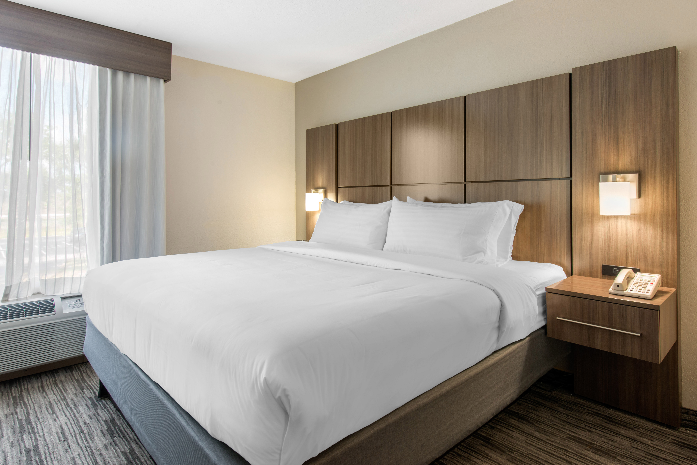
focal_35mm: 20
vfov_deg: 62.0
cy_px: 232
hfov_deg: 84.0
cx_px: 348
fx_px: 387
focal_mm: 20
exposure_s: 1/20
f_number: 11
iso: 400
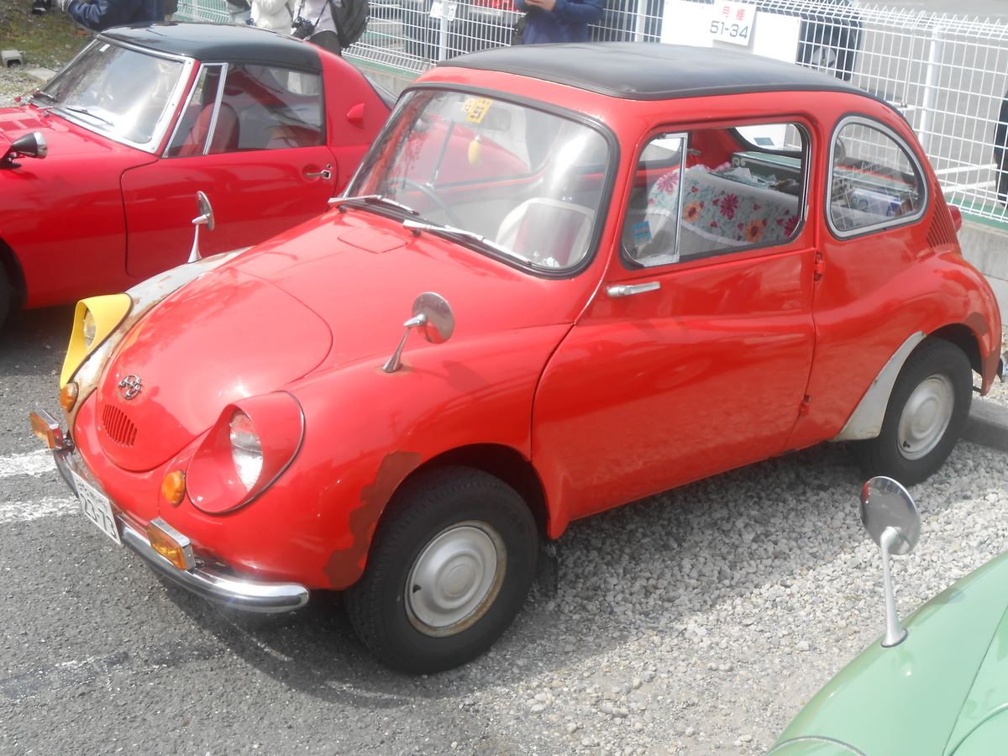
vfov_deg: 32.9
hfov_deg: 42.9
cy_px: 378
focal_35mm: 44
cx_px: 504
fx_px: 1281
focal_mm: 7.8
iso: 80
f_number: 4.5
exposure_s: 1/320
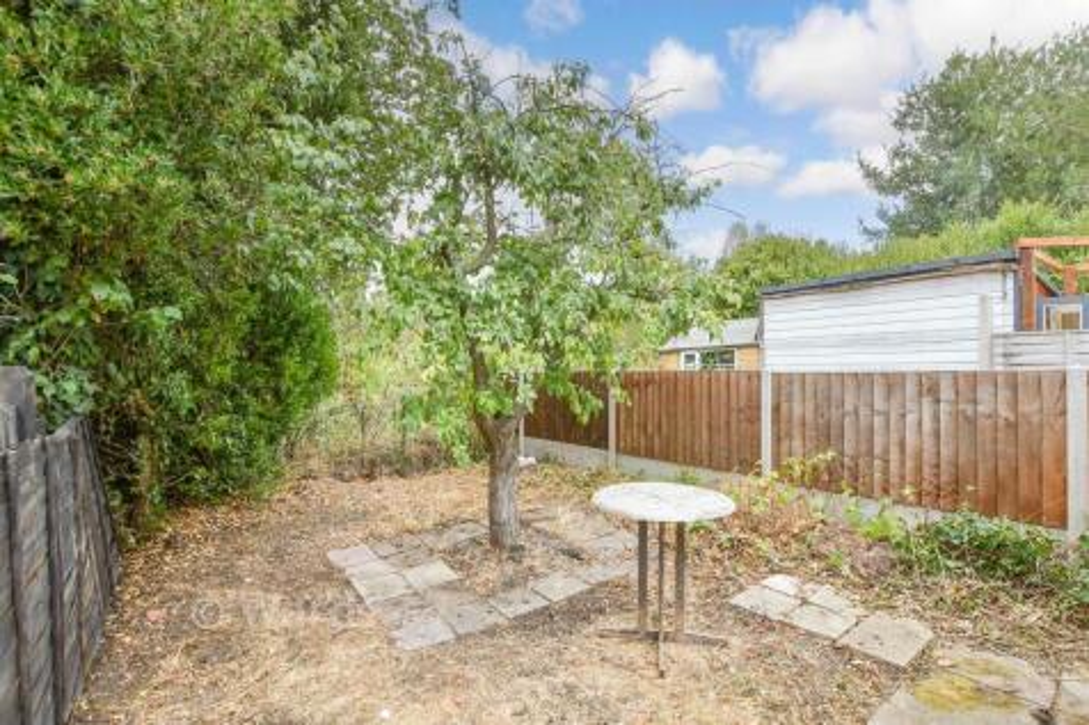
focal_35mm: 15
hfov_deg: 100.4
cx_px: 544
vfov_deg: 77.3
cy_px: 362
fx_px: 454
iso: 320
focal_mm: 10
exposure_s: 1/200
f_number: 8
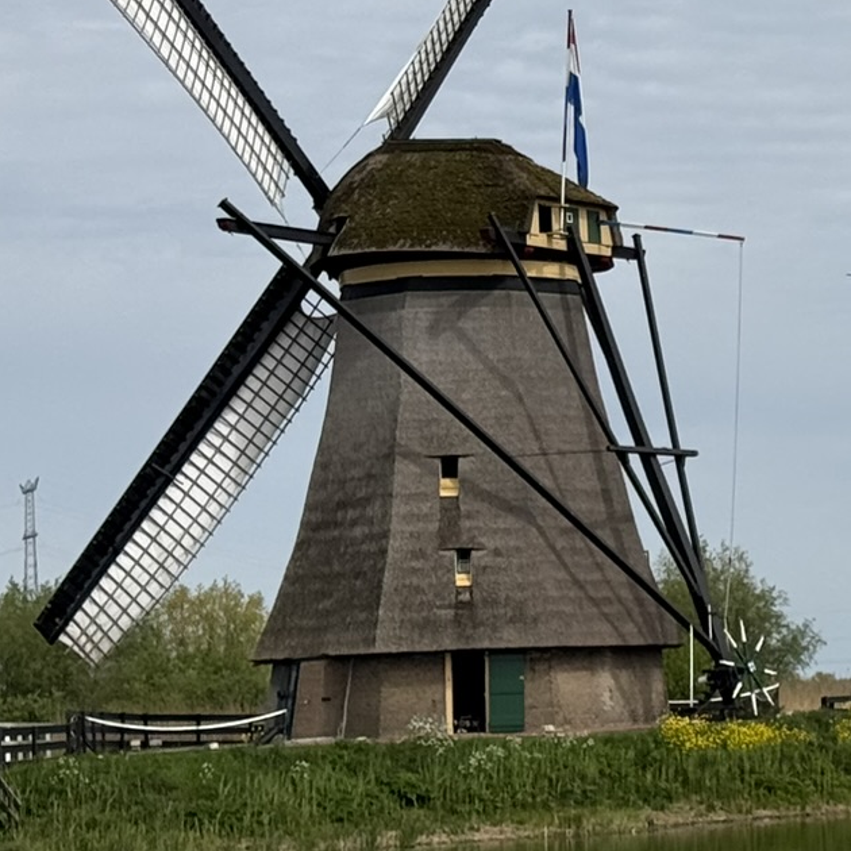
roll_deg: +3.1
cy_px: 398
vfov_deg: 12.7
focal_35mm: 138
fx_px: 3838
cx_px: 1208
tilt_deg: +4.5
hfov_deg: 12.2
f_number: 1.78
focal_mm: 6.76
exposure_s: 1/11364
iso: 64
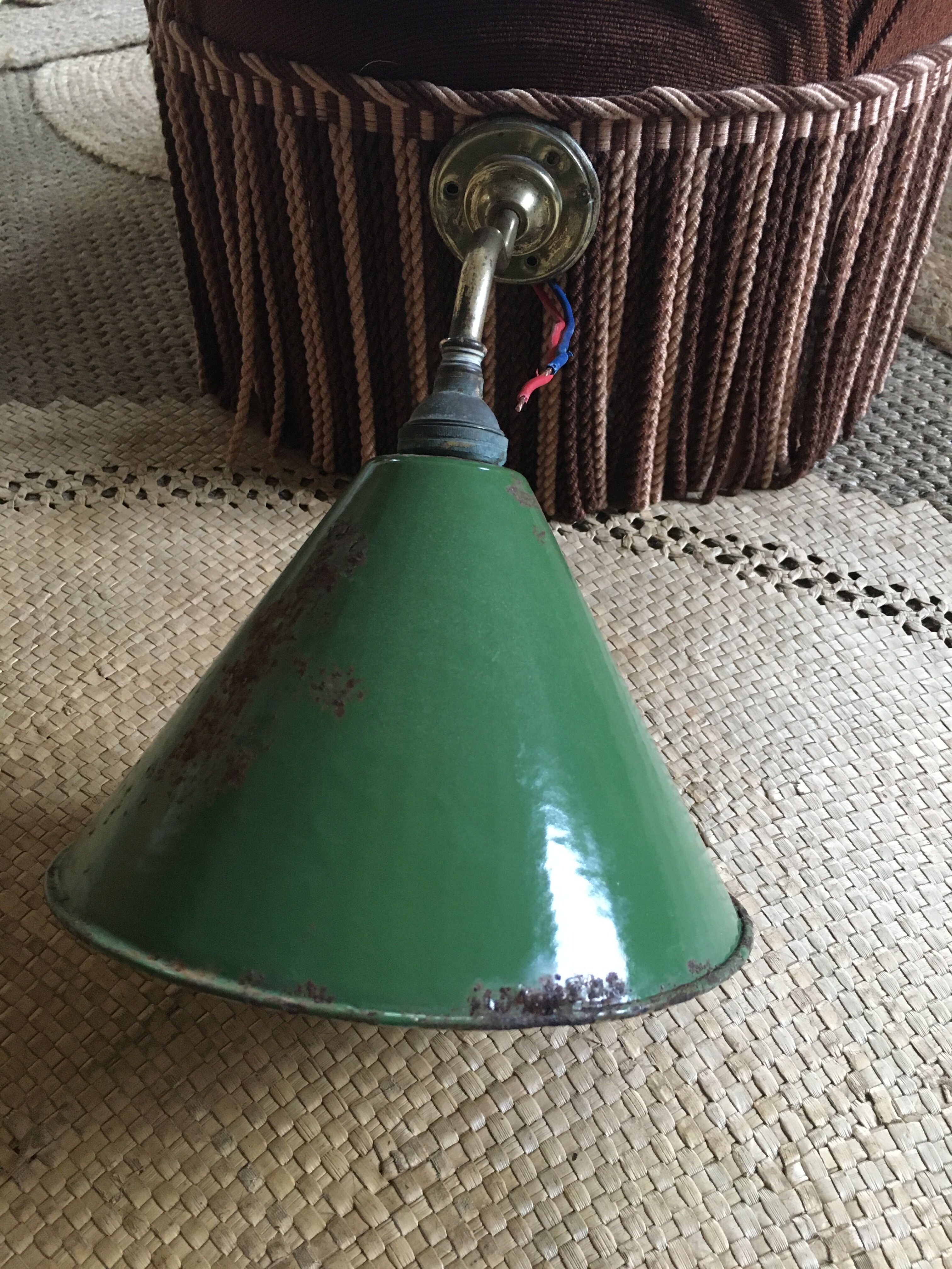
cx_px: 476
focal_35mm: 29
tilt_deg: -45.5
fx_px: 1063
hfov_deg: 48.2
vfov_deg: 61.7
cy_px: 634
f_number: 2.2
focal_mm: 4.15
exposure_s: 1/20
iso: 200
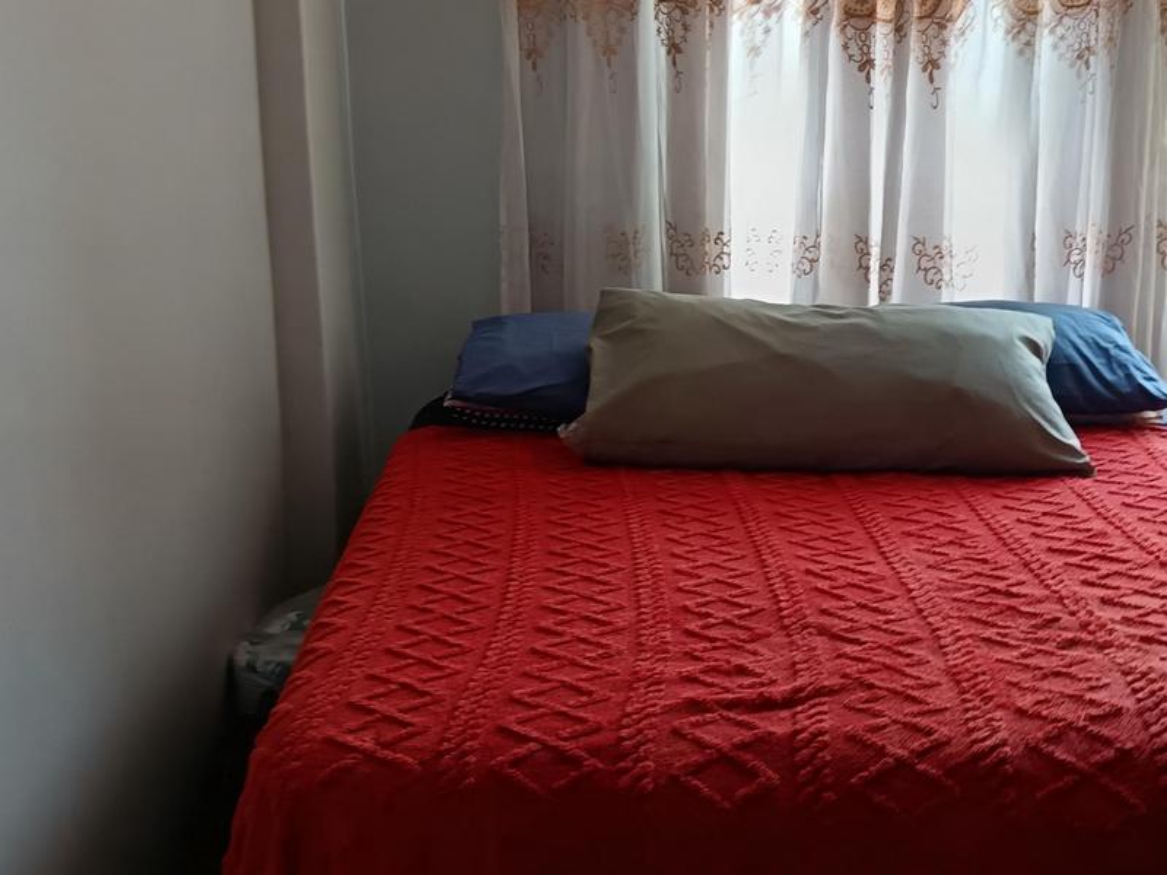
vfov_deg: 30.3
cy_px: 438
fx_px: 1618
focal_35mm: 48
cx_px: 584
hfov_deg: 39.7
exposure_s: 1/33.3
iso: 757
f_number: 1.75
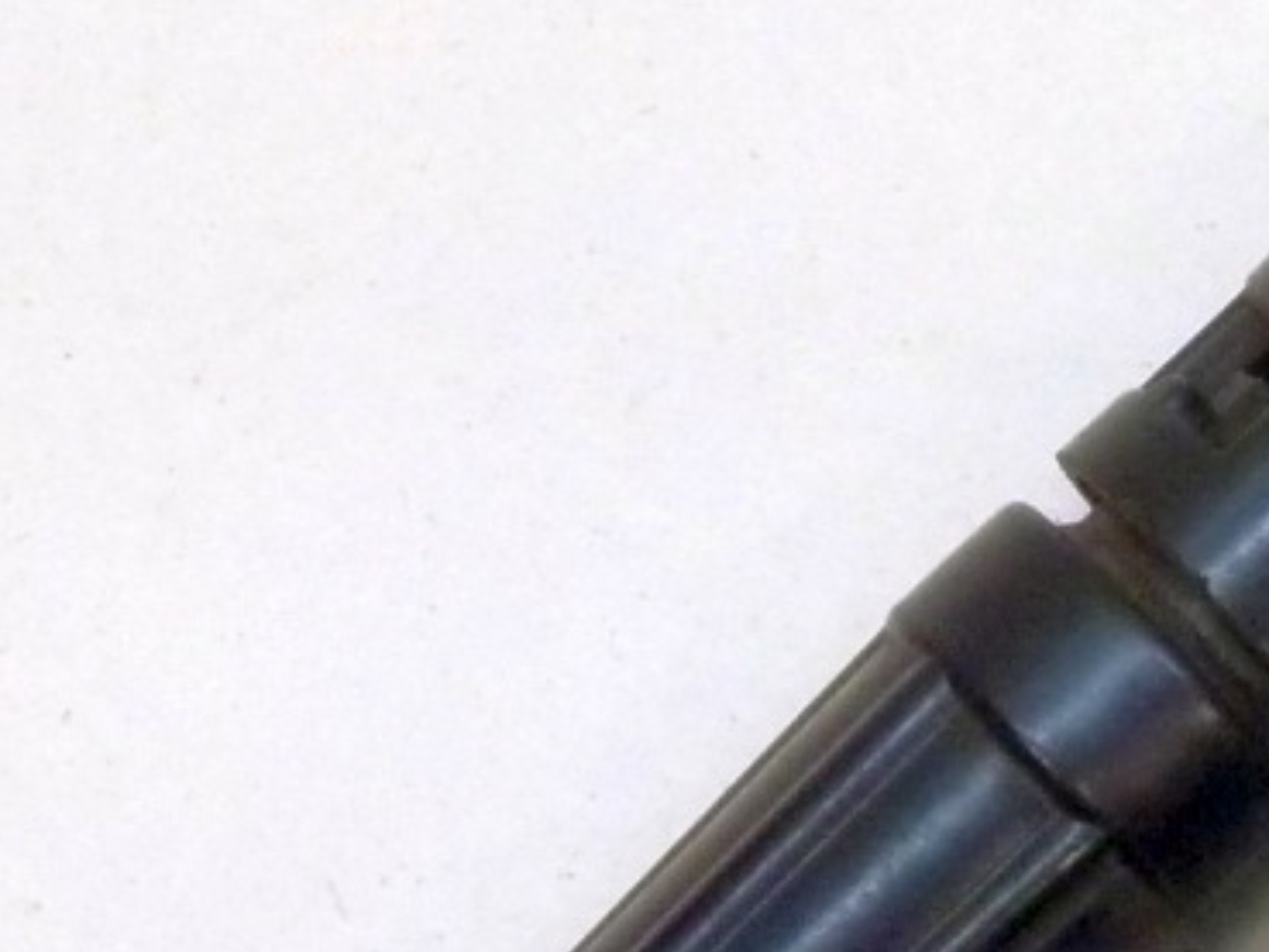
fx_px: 5464
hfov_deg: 13.0
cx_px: 1353
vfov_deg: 10.0
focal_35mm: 149
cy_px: 543
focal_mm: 9.7
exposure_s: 1/40
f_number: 3.9
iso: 320
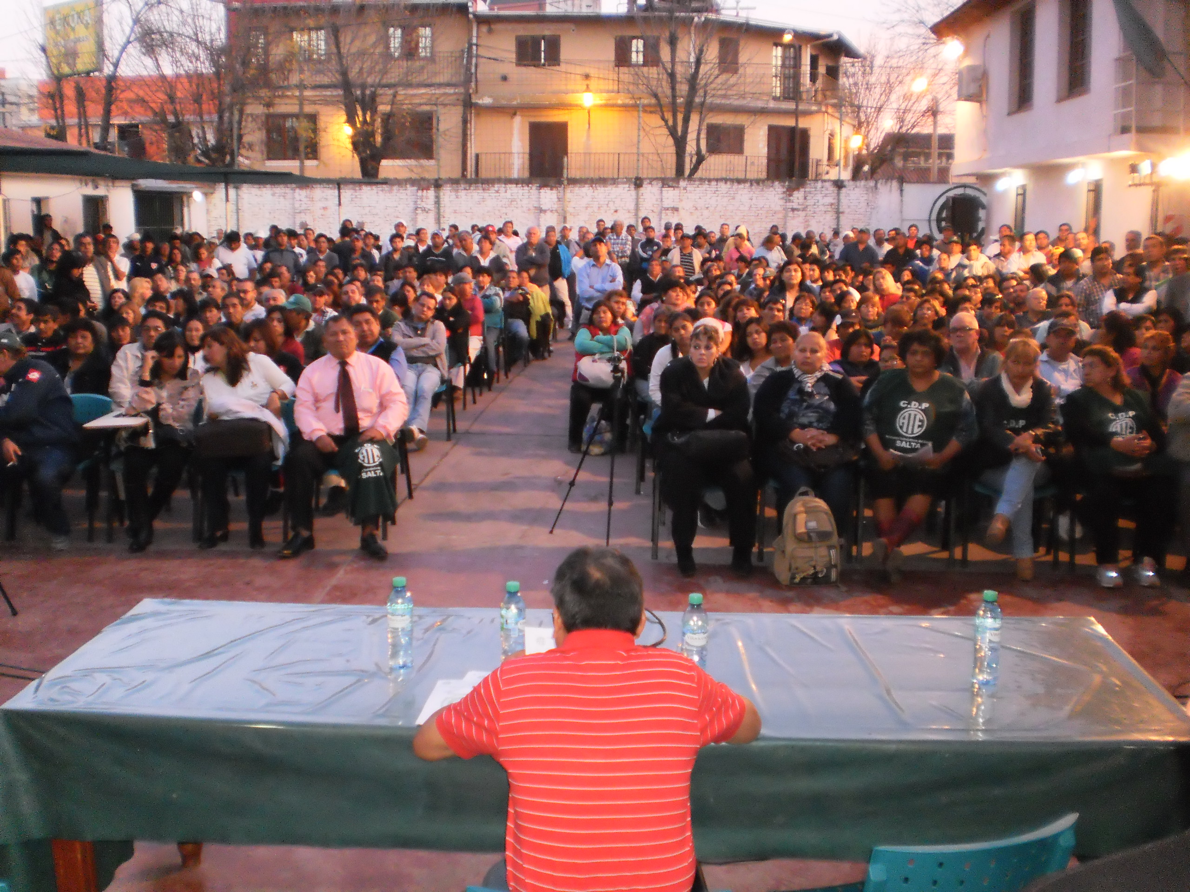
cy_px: 446
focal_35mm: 36
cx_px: 595
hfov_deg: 51.4
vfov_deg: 39.7
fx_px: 1238
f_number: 3.1
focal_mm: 6.3
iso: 400
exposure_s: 1/30
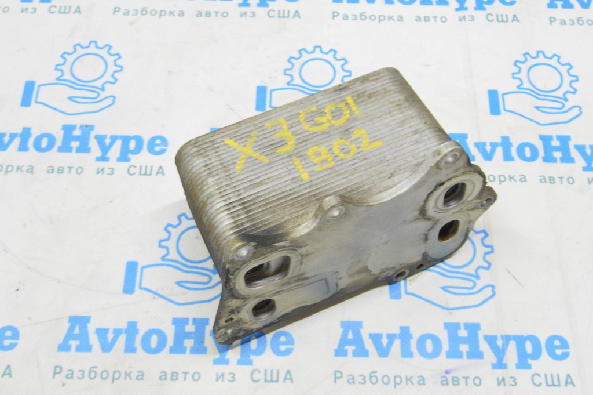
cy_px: 198
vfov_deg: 28.9
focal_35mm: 46
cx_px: 296
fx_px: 765
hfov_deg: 42.4
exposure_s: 1/15
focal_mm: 31
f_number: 20
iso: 6400
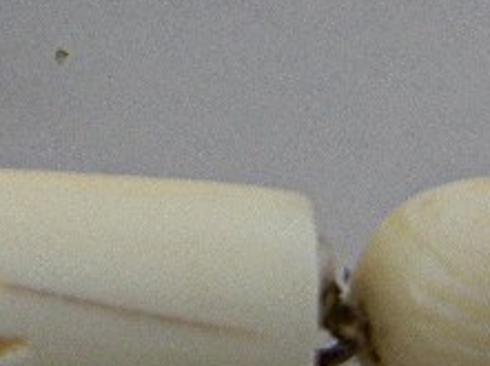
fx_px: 2558
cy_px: -155
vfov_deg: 8.0
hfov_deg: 10.8
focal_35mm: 181
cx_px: -91
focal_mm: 7.1
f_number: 3.7
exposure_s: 1/60
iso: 186
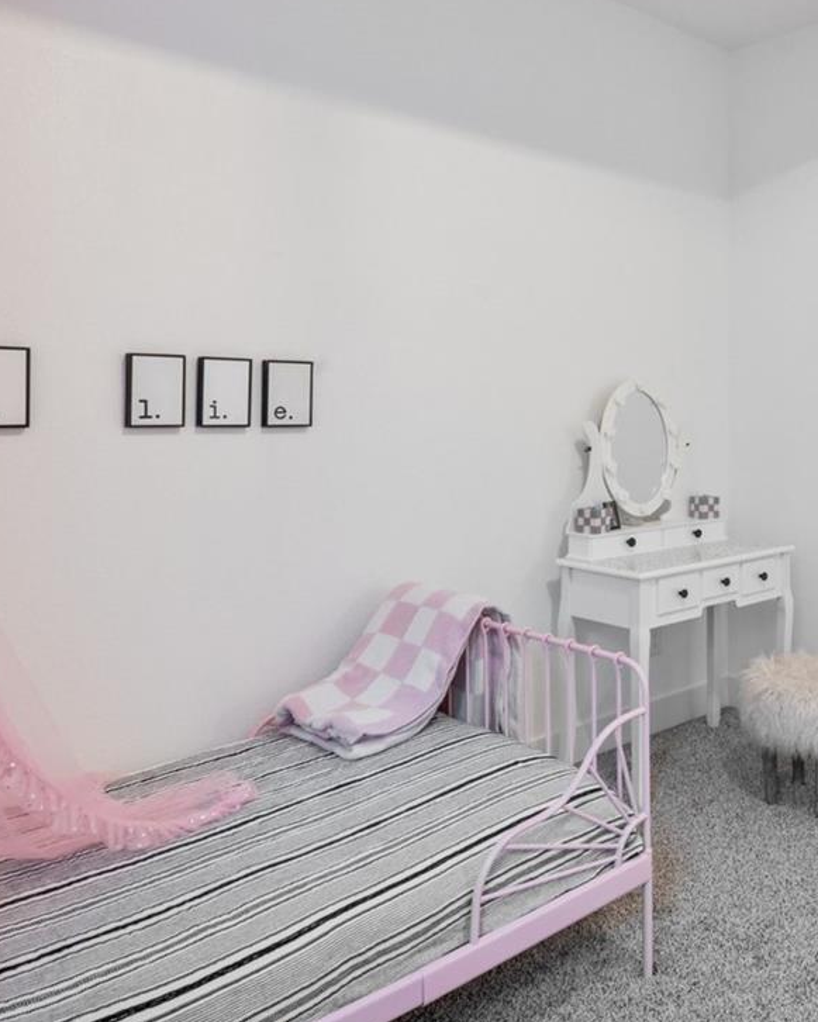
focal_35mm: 31
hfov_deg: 44.3
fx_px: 938
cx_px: 683
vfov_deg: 56.6
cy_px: 394
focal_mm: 15
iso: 800
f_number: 11
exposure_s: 1/3.33
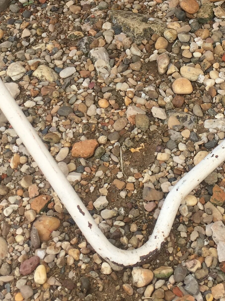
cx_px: 101
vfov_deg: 24.1
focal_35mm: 78
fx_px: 676
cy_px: 16
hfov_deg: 18.9
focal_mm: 4.15
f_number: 2.2
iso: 32
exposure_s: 1/791
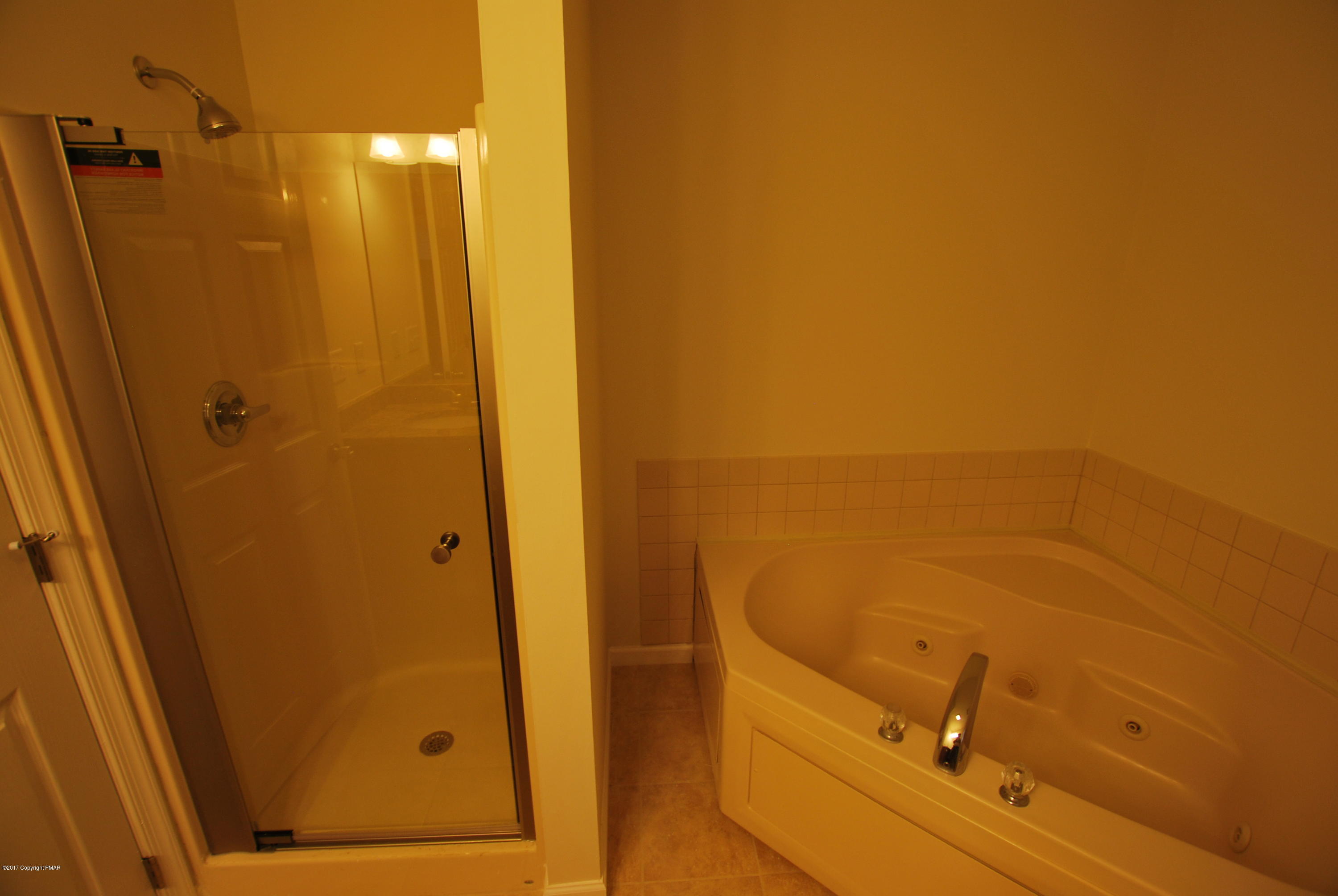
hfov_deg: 100.3
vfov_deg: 77.5
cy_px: 448
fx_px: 558
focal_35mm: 15
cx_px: 669
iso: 200
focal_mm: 10
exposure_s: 1/50
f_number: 3.5
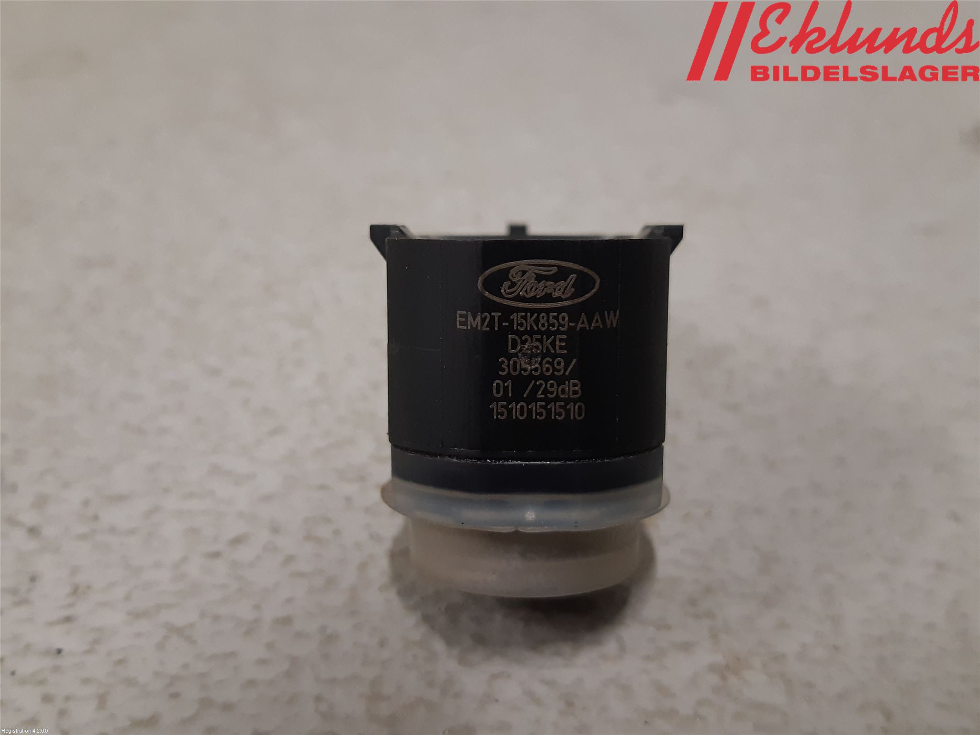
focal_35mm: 26
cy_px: 368
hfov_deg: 67.3
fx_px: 736
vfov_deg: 53.1
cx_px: 490
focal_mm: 3.93
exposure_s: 1/50
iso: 160
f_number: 1.7
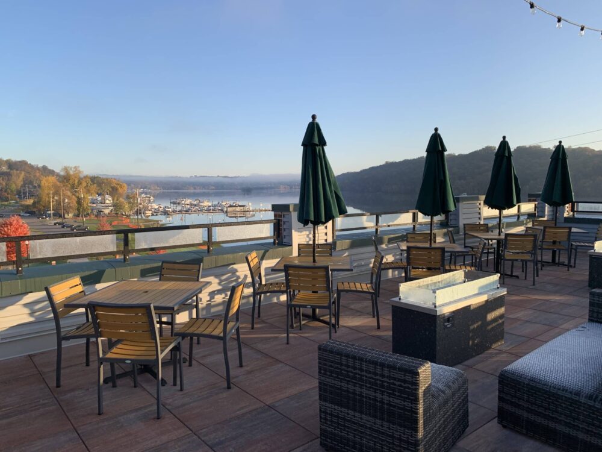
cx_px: 301
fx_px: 452
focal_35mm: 26
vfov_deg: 53.1
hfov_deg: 67.3
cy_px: 226
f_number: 1.8
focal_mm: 4.25
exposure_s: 1/1076
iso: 25
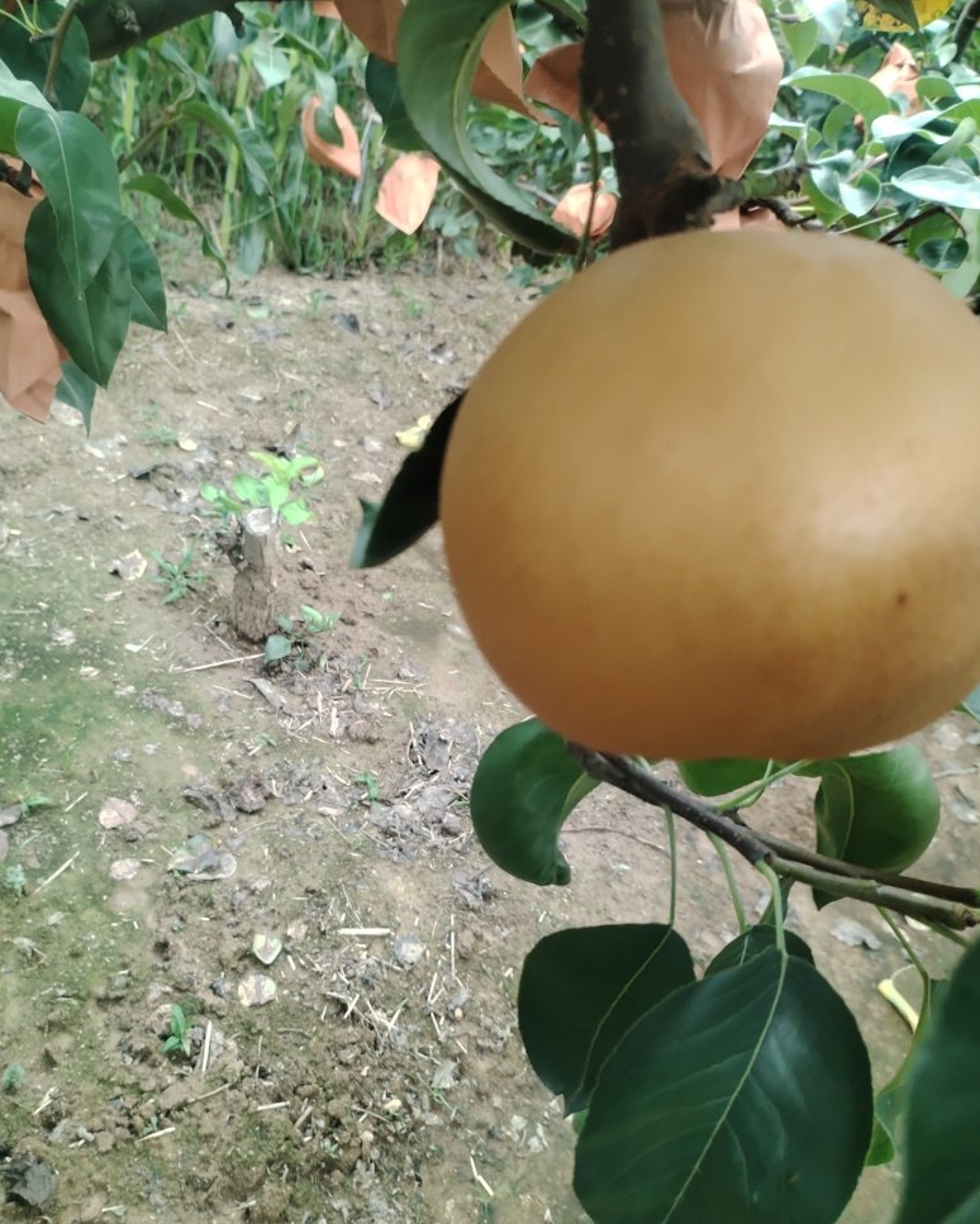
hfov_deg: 51.5
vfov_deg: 62.1
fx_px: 1015
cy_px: 654
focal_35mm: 28
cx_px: 490
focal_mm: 4.25
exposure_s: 1/50
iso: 256
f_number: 1.8
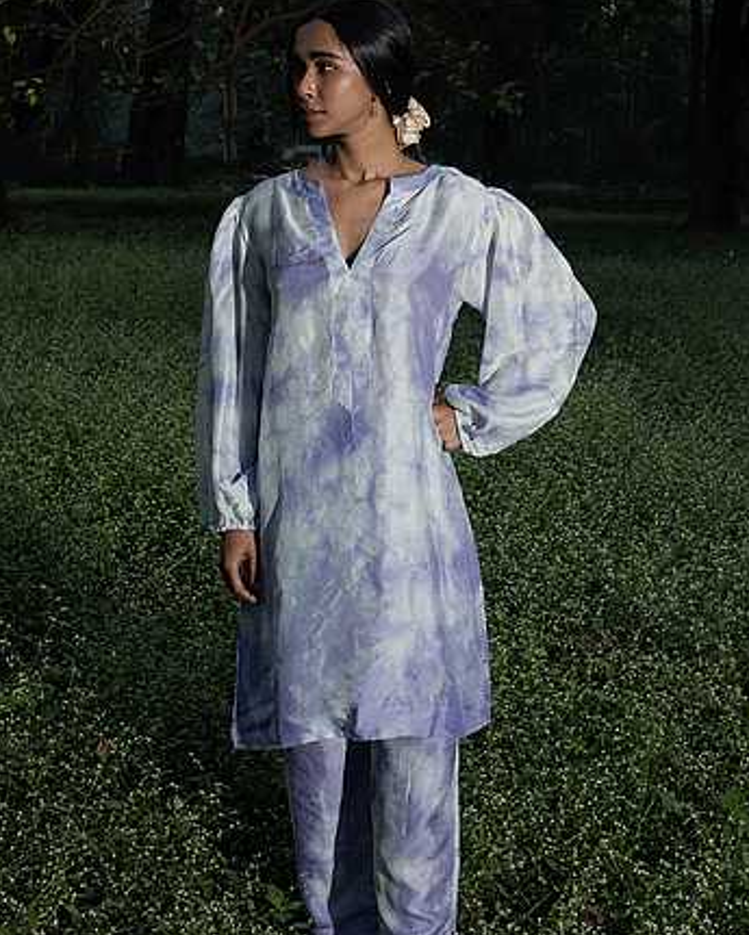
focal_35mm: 40
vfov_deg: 45.7
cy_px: 524
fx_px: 1108
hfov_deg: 37.4
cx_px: 373
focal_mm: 35
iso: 400
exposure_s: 1/200
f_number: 5
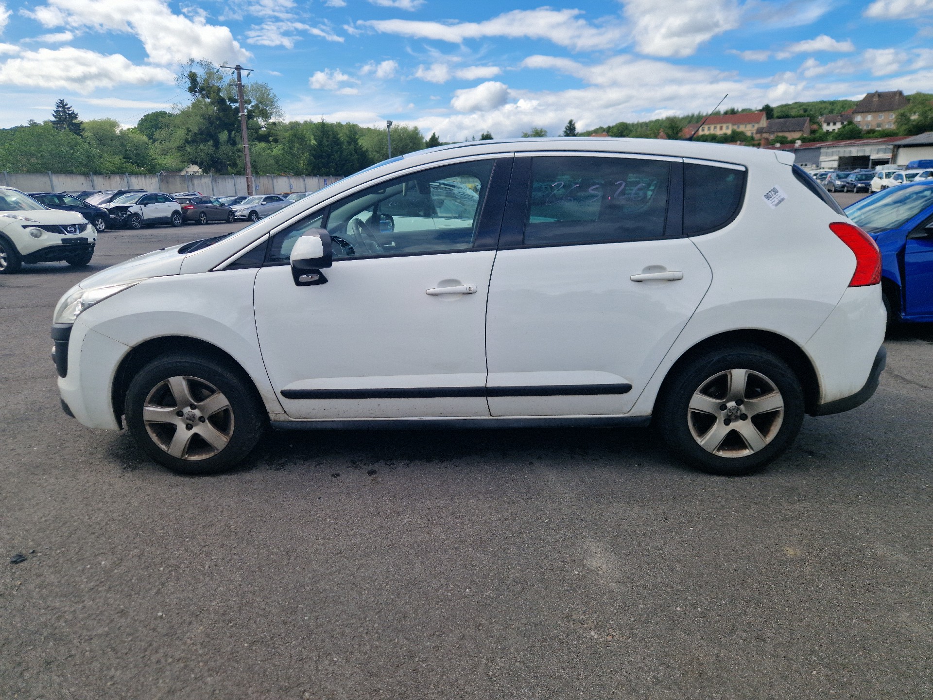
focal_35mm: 23
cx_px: 466
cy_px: 350
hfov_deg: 73.9
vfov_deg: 58.9
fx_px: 620
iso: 50
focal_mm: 5.4
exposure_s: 1/1667
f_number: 1.8
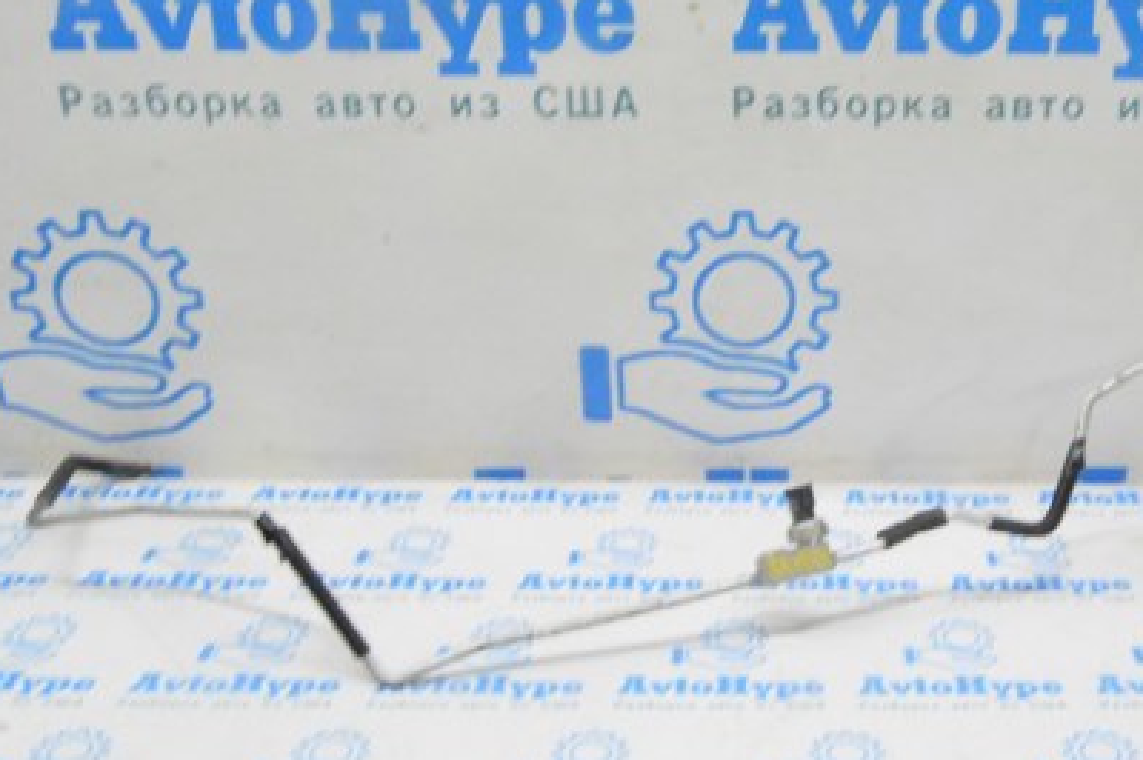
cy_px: 350
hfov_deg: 40.2
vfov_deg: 28.0
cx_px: 837
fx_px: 1523
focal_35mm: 48
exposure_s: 1/15
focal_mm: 20
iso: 6400
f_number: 20
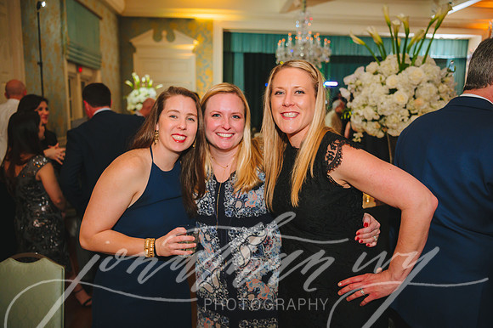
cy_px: 164
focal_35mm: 28
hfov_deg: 65.5
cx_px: 246
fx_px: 383
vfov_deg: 46.4
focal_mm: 28
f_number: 2.8
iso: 1250
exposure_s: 1/80
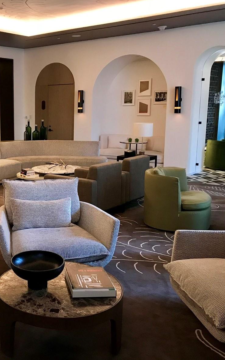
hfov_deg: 30.5
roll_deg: +1.0
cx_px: 20
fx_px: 392
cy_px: 179
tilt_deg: -9.5
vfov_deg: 49.3
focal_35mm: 40
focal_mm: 3.99
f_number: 1.8
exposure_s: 1/15
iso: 64
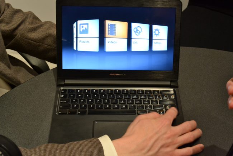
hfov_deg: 31.9
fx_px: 408
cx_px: 116
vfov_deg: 21.6
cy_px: 78
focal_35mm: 63
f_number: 11
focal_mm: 42
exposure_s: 1/13
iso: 1600
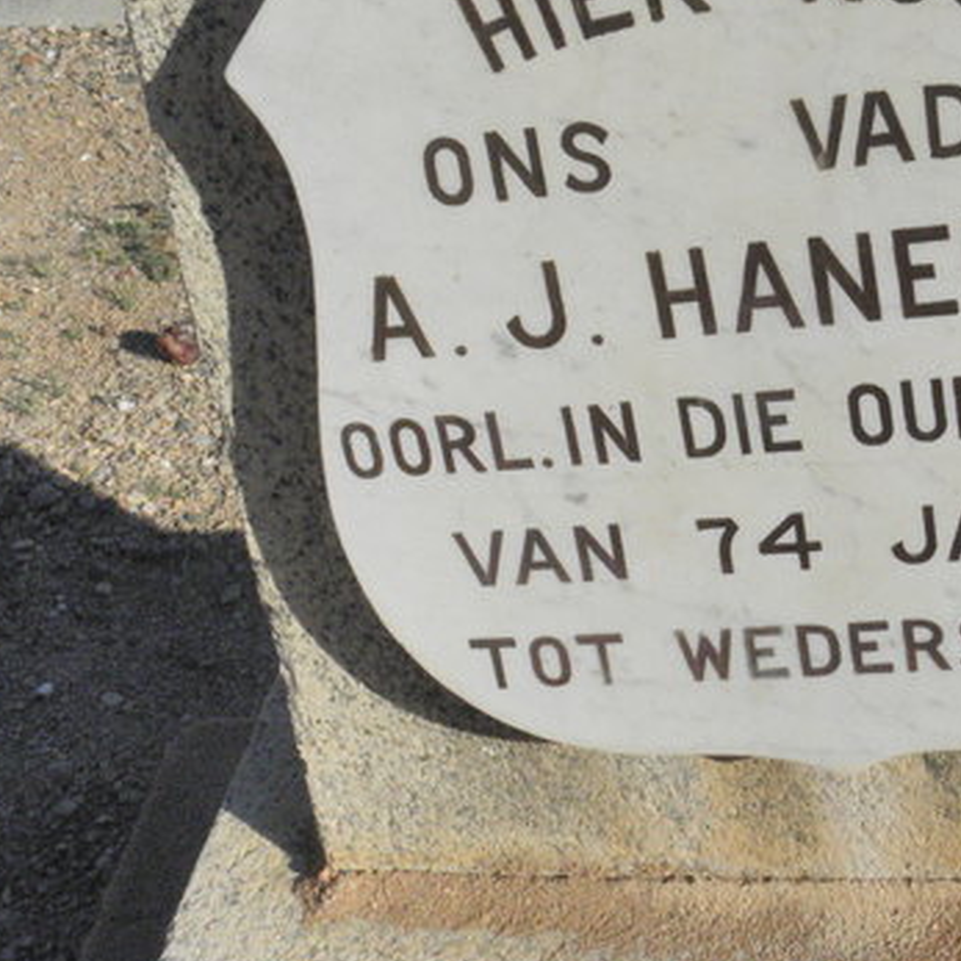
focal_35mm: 53
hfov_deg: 31.8
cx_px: 667
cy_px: 238
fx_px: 1665
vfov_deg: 31.6
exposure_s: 1/1600
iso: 200
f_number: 6.3
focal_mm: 4.6
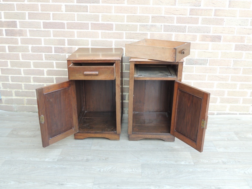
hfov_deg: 52.6
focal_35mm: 35
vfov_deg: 40.7
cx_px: 126
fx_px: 255
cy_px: 94
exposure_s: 1/50
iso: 200
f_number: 3.3
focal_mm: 6.2
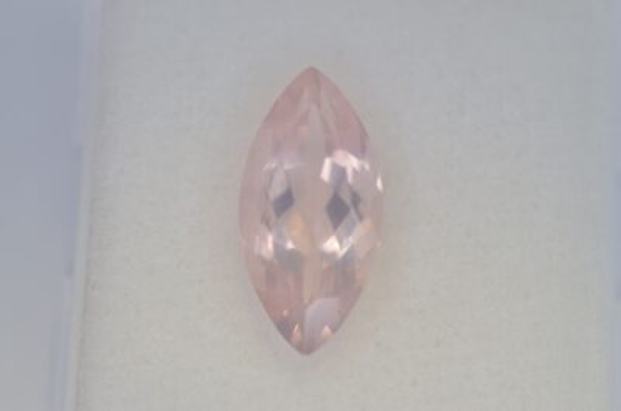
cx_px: 310
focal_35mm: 60
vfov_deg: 22.5
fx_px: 1033
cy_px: 206
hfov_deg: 33.5
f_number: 5.6
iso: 100
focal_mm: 40
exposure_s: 1/125
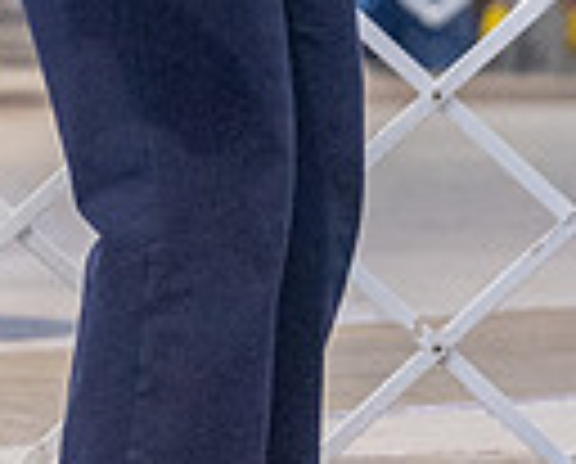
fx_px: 11653
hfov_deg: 2.8
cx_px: 808
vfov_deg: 2.3
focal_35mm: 682
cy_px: -225
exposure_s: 1/320
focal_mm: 138
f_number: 3.5
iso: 6400
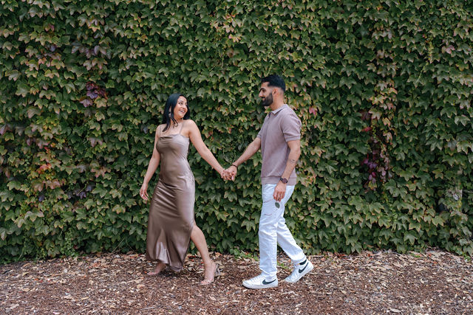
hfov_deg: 54.4
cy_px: 158
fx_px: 460
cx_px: 236
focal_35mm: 35
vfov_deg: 37.9
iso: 200
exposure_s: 1/640
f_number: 3.5
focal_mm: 35
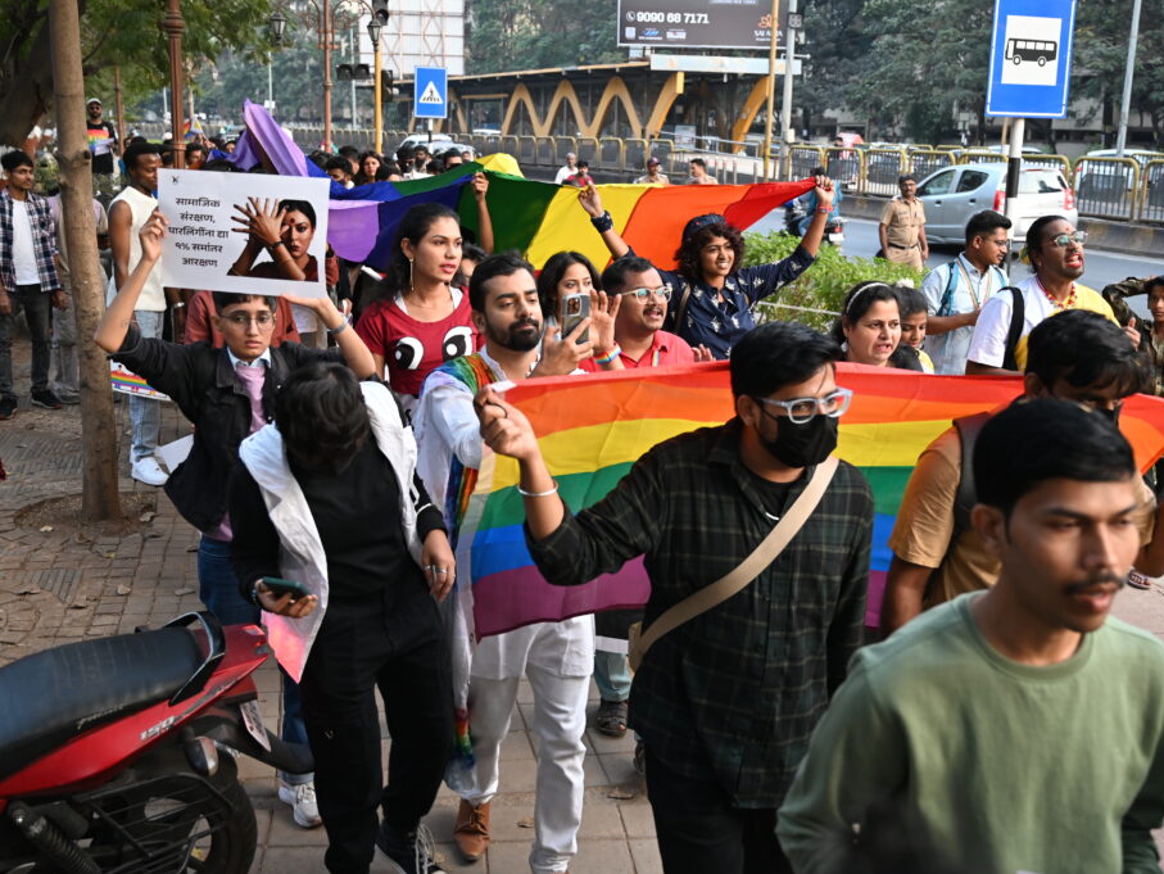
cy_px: 438
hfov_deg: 48.9
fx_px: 1278
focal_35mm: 38
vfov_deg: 37.7
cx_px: 616
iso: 400
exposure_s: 1/160
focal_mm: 35
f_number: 4
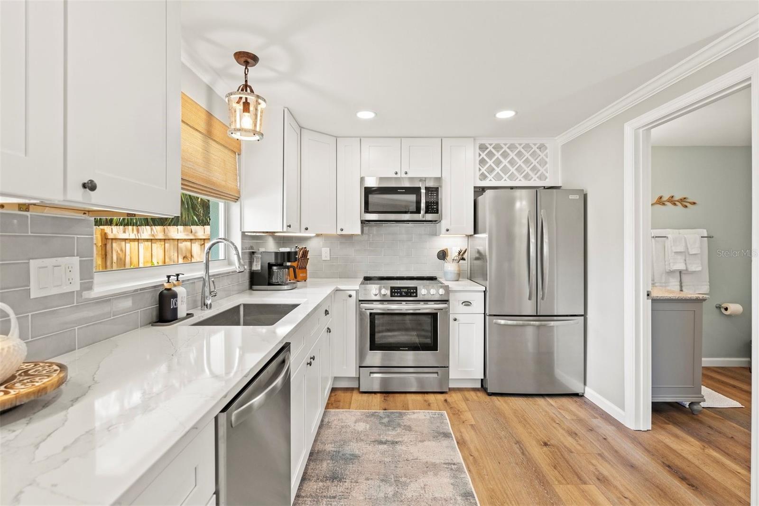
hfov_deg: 96.7
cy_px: 253
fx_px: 337
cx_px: 380
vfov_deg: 73.7
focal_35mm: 16
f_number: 5.6
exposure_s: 1/10
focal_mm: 16
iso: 250
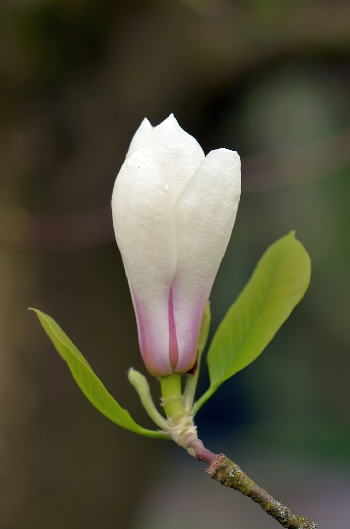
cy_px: 264
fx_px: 2308
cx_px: 175
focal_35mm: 158
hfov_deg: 8.7
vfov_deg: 13.1
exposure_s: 1/80
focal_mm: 105
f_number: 5
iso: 110
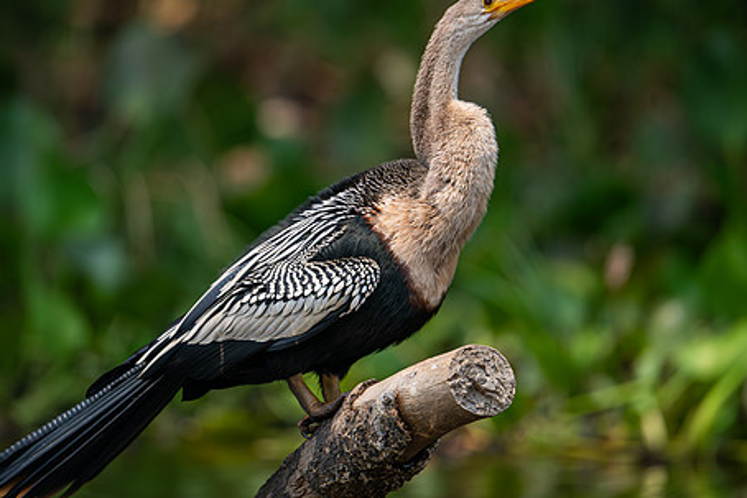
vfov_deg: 2.3
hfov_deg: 3.5
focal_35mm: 587
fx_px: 12183
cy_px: 228
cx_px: 397
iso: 500
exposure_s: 1/2000
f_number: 4.5
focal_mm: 400
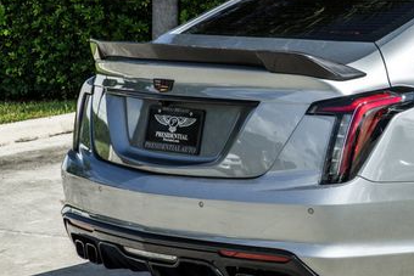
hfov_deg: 16.5
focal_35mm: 119
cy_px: 98
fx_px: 1369
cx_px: 502
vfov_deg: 11.5
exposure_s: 1/125
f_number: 8
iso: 160
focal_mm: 40
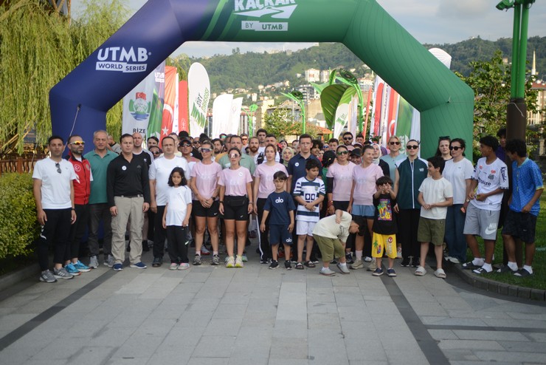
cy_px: 182
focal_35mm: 48
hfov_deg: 41.1
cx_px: 273
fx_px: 728
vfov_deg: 28.1
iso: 900
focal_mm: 48
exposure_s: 1/8000
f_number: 2.8
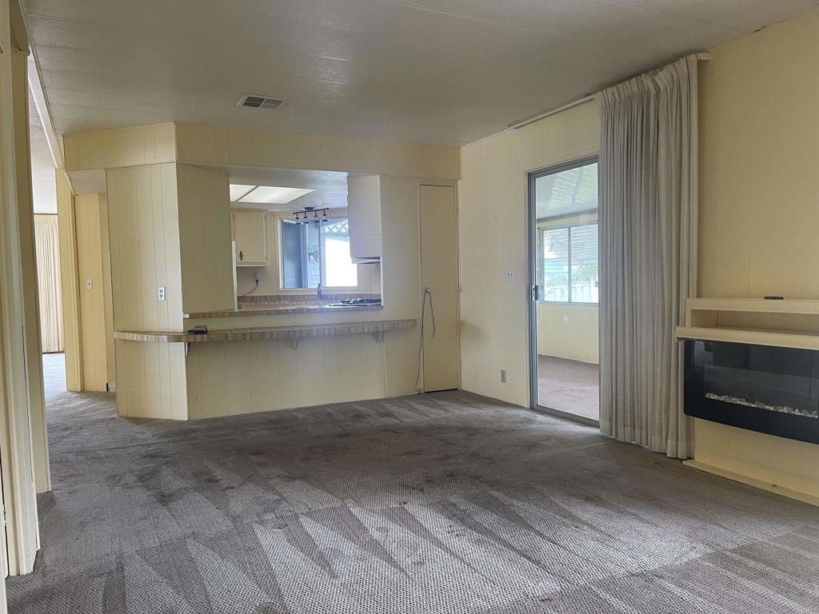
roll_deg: +1.1
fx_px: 615
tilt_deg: -3.5
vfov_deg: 53.1
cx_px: 410
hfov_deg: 67.3
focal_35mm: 26
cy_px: 307
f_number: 1.6
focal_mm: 5.1
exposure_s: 1/60
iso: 100
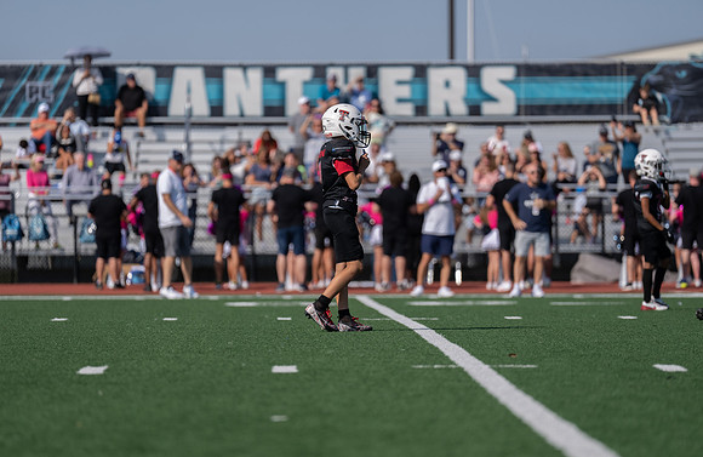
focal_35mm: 202
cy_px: 228
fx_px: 3905
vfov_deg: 6.7
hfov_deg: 10.3
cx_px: 352
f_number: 2.8
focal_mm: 200
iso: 100
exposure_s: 1/2500
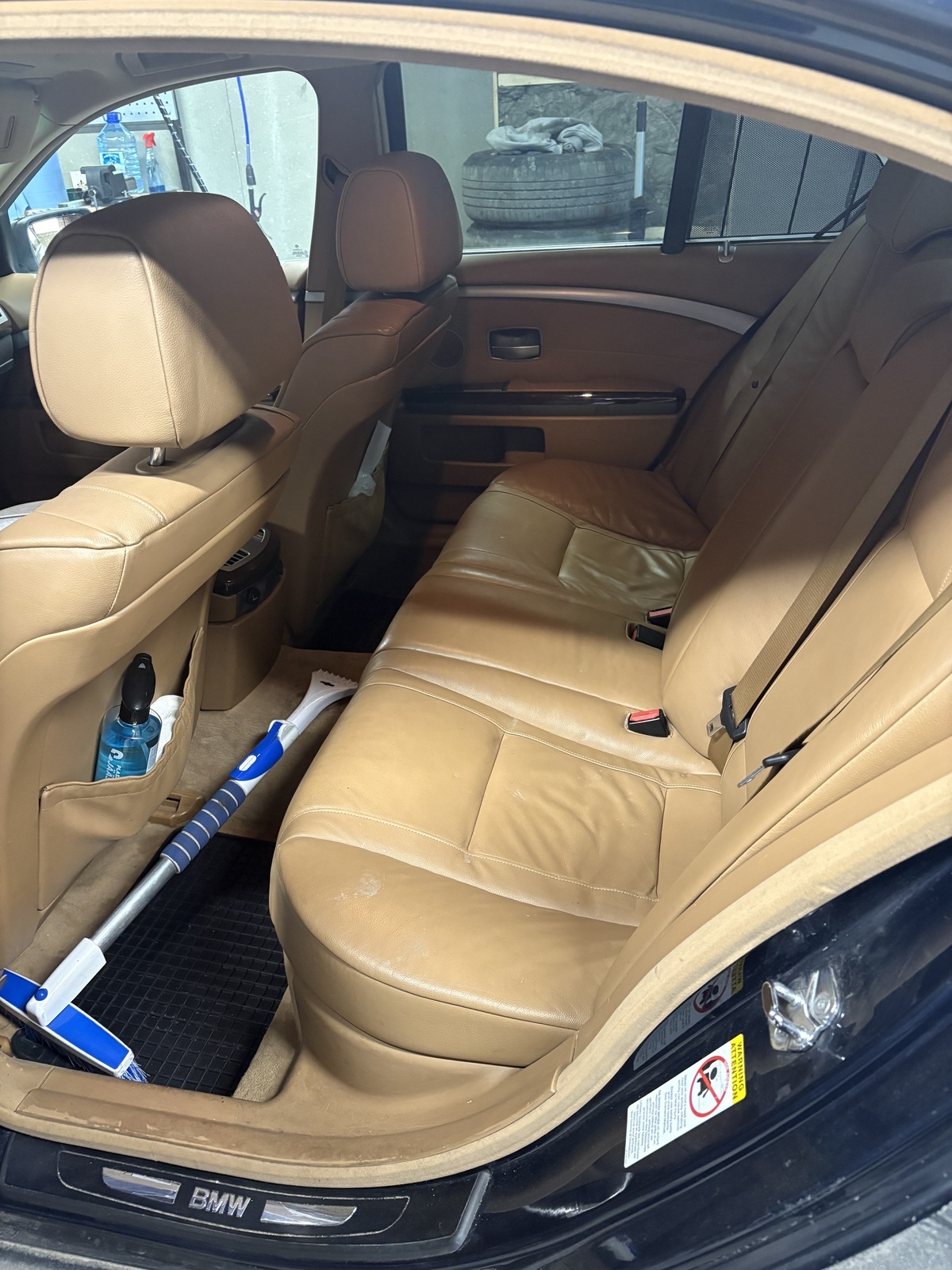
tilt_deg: -29.3
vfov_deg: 67.3
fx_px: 953
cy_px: 635
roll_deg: +2.7
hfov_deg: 53.1
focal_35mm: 26
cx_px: 476
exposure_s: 1/60
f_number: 1.6
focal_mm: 5.96
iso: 400
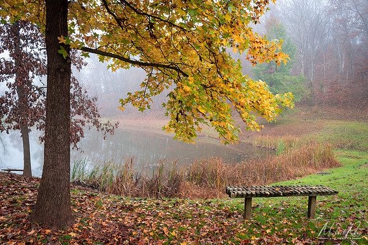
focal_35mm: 30
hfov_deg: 61.9
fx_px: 307
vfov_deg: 43.6
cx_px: 184
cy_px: 122
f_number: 11
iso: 100
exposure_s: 1/13
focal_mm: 30
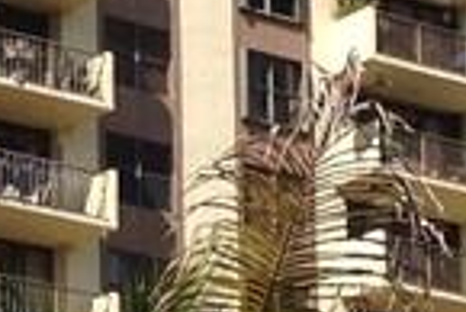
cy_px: 408
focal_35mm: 257
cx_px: -93
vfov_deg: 5.3
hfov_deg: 7.9
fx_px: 3330
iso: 50
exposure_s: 1/2160
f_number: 2.4
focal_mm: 4.28
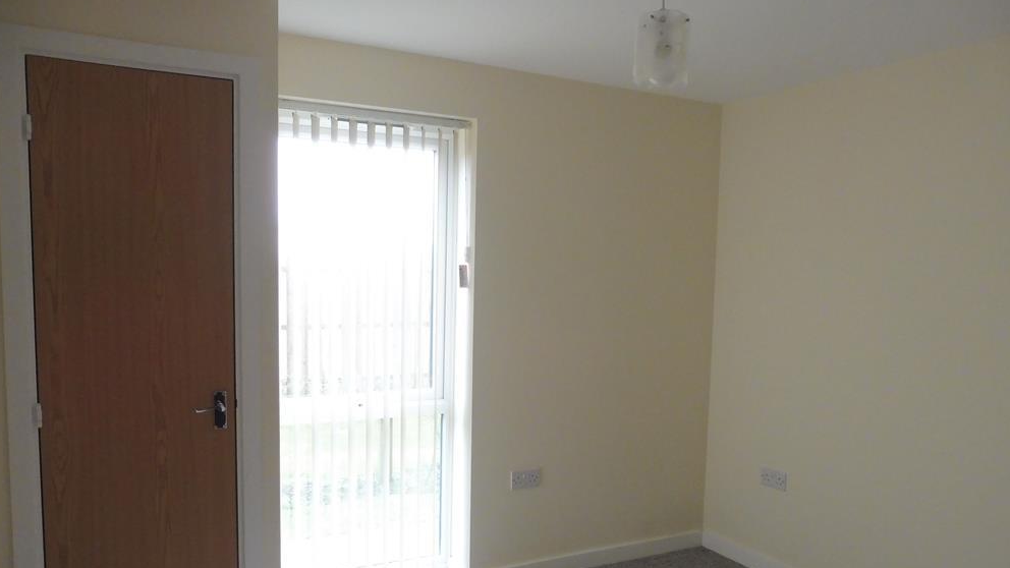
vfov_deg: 42.7
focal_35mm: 27
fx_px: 723
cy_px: 342
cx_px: 507
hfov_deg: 69.9
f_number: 3.3
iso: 400
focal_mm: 4.3
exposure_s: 1/60
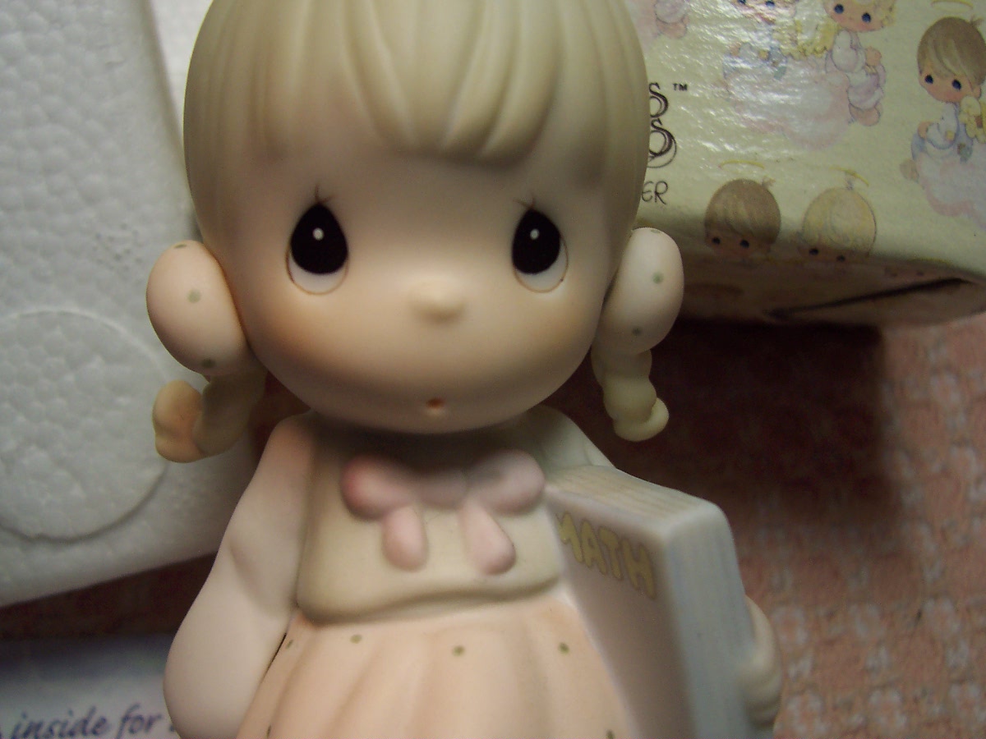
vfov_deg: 38.7
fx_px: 1054
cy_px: 370
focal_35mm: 37
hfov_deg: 50.1
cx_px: 493
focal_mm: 5.6
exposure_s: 1/90
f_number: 2.8
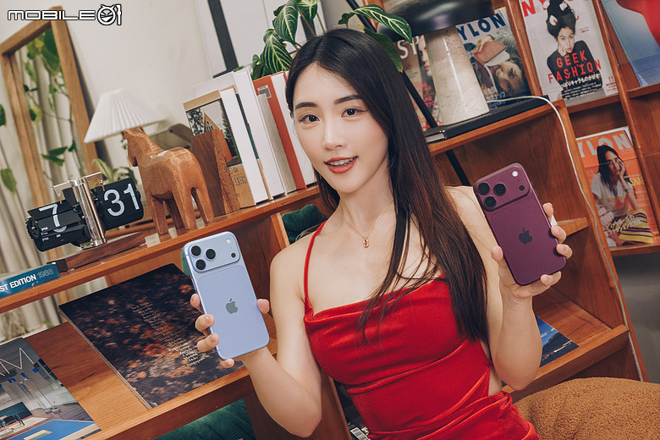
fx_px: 1155
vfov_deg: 21.6
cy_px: 220
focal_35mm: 63
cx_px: 330
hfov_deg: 31.9
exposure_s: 1/80
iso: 800
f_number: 6.3
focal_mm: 42
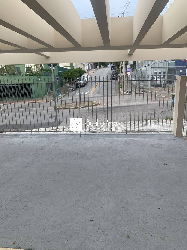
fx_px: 187
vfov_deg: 67.3
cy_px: 125
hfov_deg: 53.1
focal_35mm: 26
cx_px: 94
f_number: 1.8
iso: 25
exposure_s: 1/455
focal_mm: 4.25
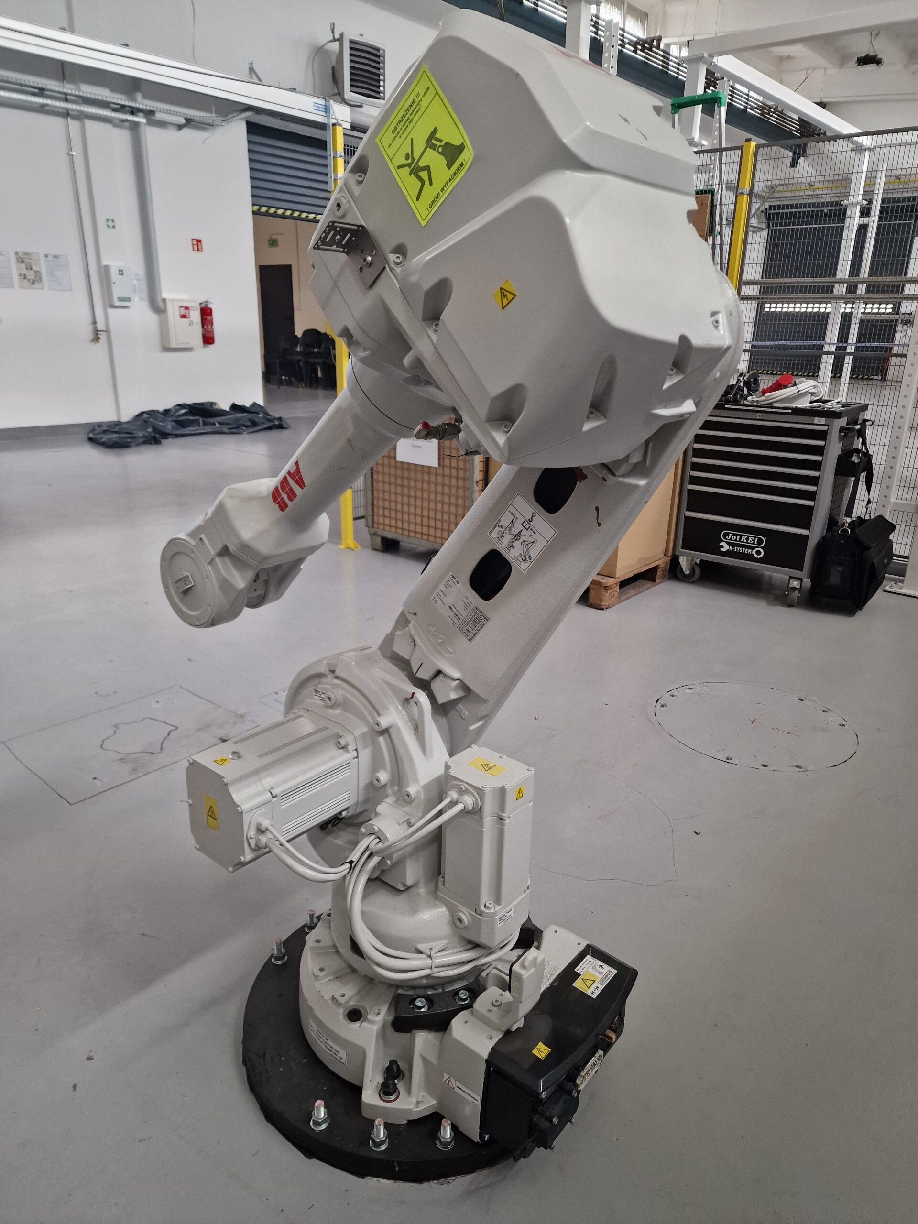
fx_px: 813
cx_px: 459
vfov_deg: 73.9
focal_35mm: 23
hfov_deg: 58.9
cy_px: 612
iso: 400
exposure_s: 1/120
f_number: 1.8
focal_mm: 6.4
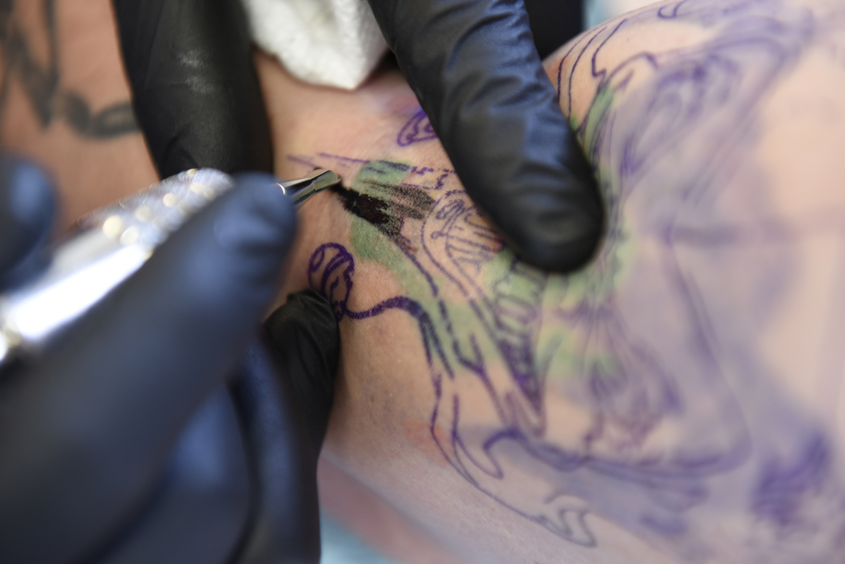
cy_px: 282
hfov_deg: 28.8
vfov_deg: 19.5
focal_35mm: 70
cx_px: 422
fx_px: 1644
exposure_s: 1/50
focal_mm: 70
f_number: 3.5
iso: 640
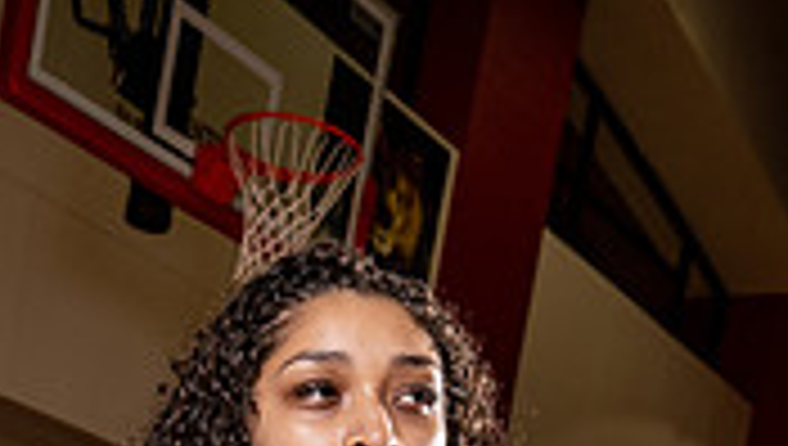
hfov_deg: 26.8
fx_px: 1632
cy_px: 996
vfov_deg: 12.8
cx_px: 207
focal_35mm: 78
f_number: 8
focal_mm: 29
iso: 800
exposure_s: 1/250
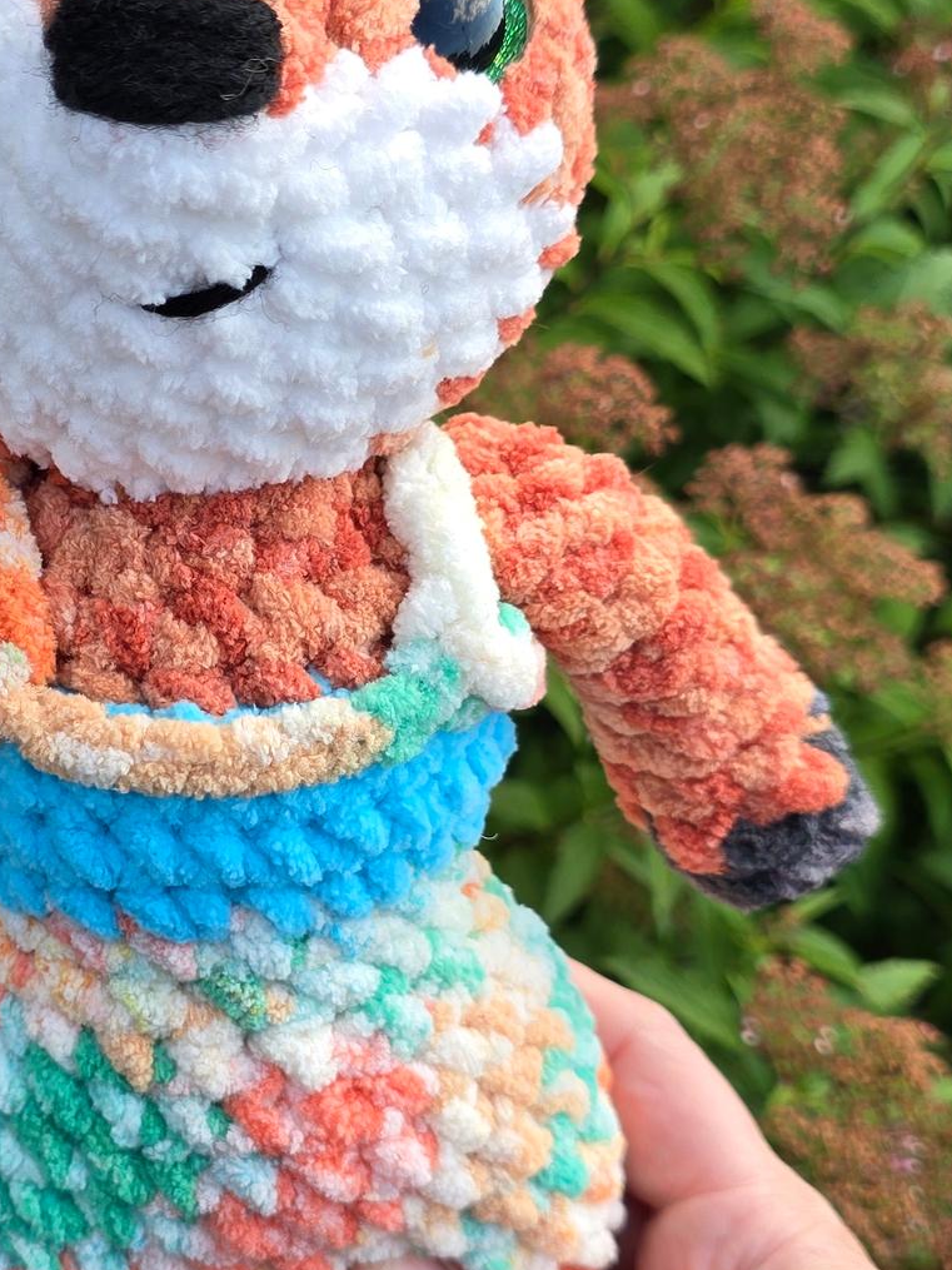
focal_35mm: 58
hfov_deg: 24.9
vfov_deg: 33.2
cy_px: 623
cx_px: 210
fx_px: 2127
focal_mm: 6.3
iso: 20
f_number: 1.7
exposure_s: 1/180
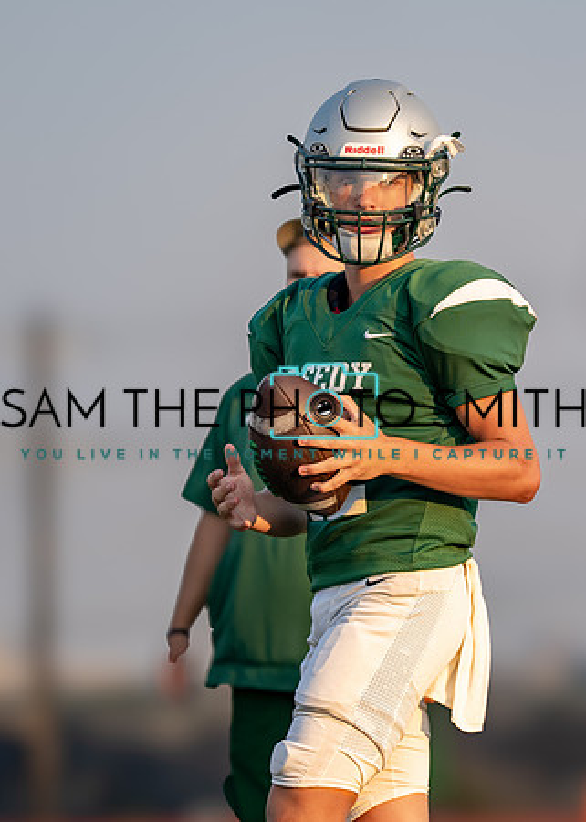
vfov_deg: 6.8
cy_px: 439
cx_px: 357
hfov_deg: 4.8
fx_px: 6954
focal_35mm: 298
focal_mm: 159
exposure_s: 1/1250
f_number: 2.8
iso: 160
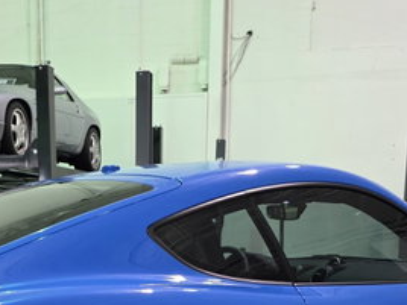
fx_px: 776
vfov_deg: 20.0
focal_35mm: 66
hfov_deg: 29.1
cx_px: 115
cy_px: 422
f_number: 1.7
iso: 800
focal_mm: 6.3
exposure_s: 1/120
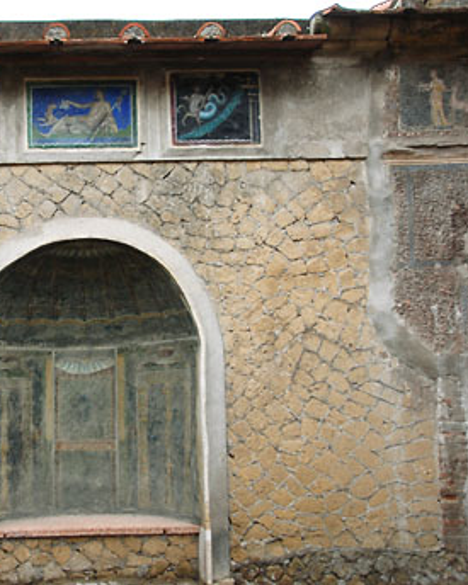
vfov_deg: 31.0
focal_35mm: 61
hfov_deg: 24.6
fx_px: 1057
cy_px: 271
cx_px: 94
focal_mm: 24
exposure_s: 1/180
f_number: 3.8
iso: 100
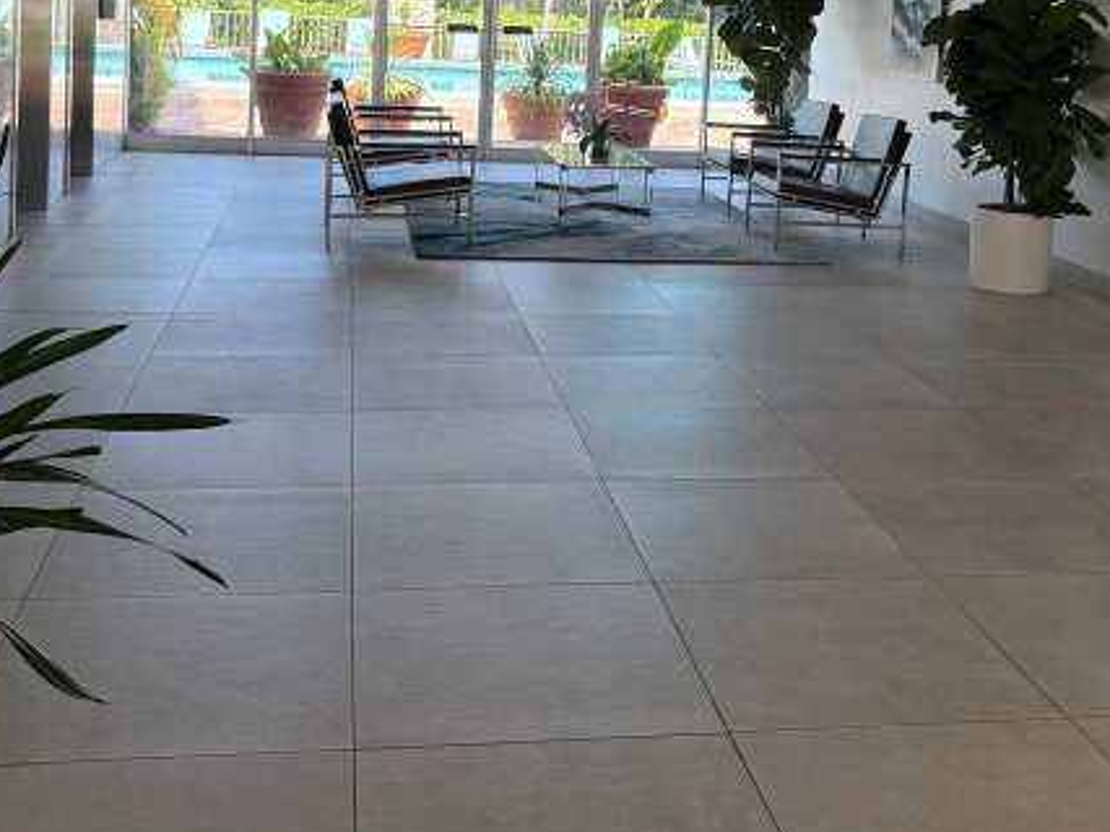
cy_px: 109
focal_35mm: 45
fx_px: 1443
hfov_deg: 42.0
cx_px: 632
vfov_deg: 30.9
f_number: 1.78
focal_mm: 6.76
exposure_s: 1/224
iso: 125
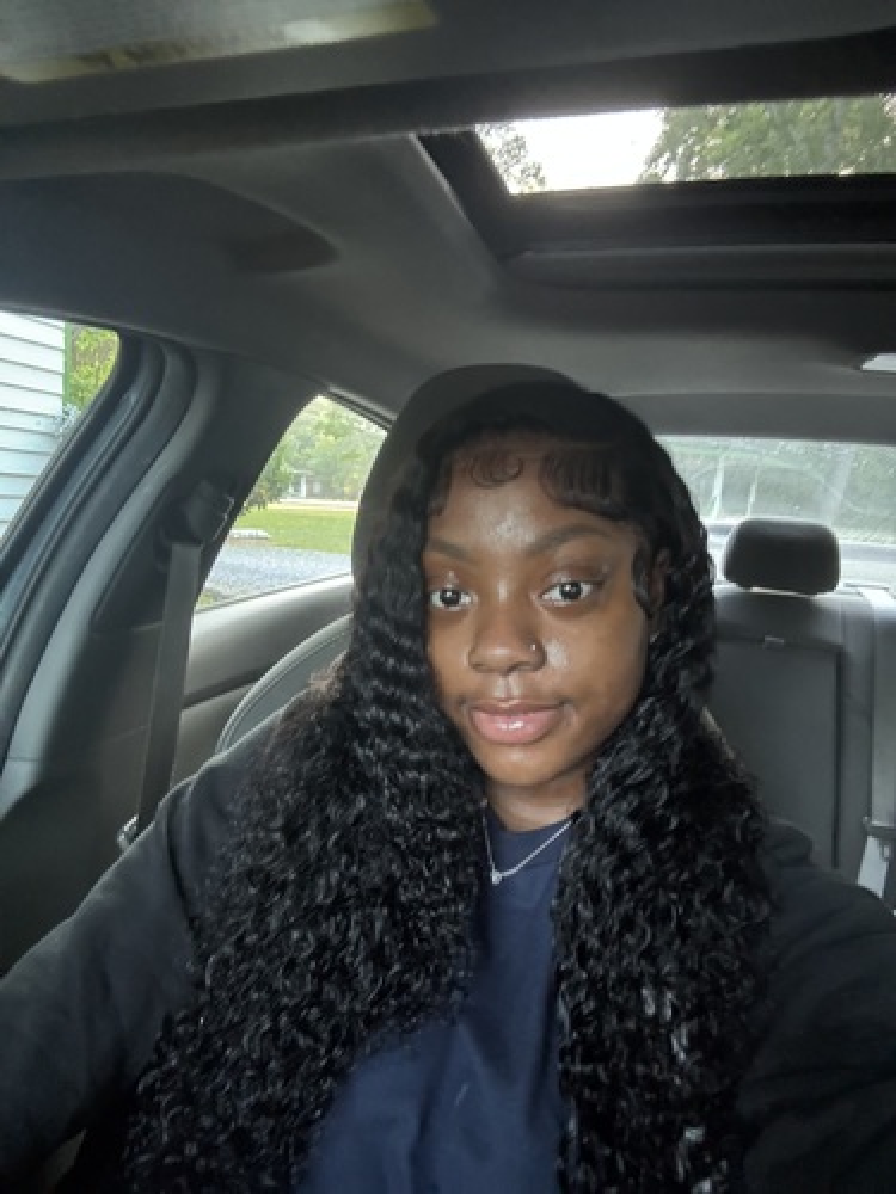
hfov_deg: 58.9
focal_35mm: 23
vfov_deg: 73.9
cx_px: 448
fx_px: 794
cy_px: 597
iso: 500
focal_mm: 2.69
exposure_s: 1/30
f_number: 1.9
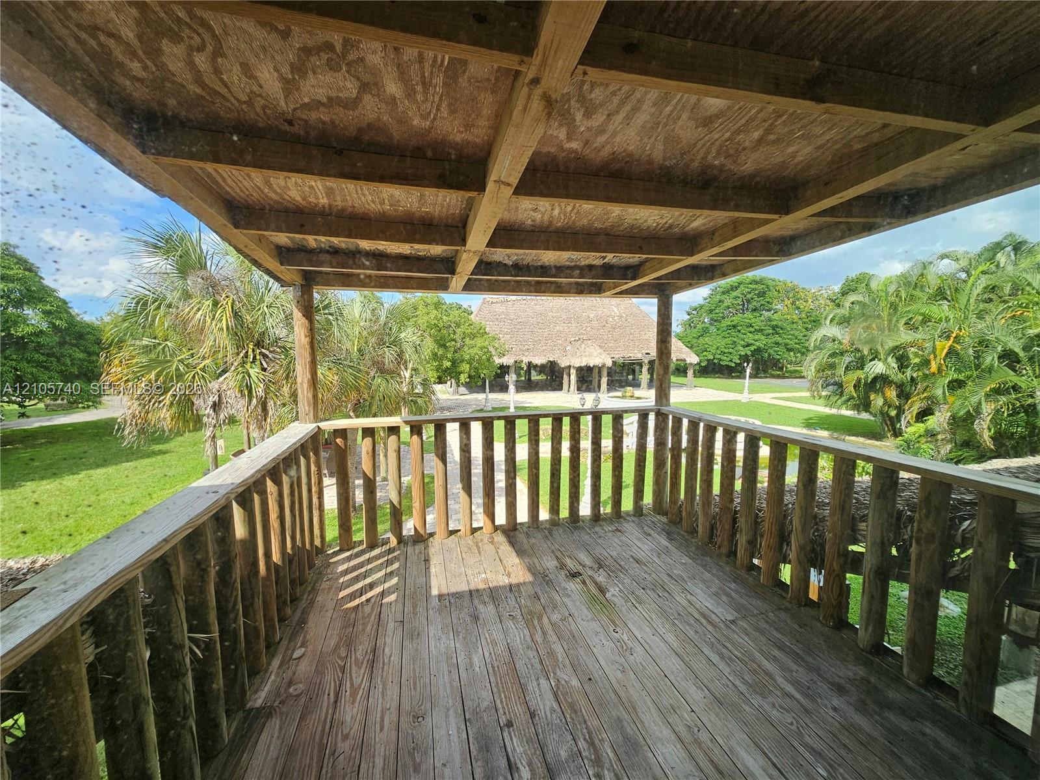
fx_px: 391
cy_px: 390
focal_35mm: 13
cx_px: 520
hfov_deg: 106.2
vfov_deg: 89.9
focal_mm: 2.2
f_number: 2.2
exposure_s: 1/425
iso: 50
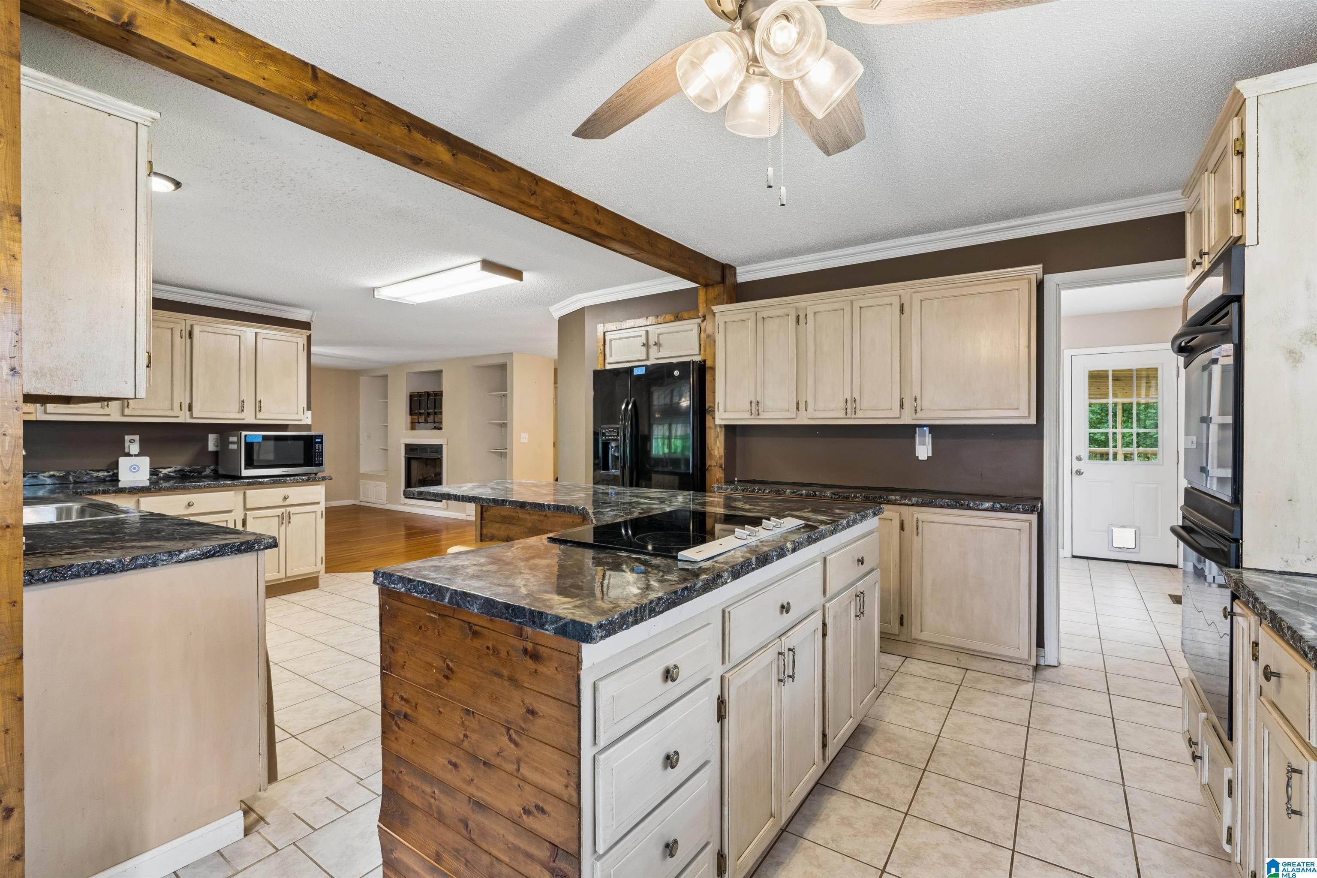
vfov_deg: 73.7
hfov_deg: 96.7
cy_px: 439
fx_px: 585
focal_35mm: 16
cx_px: 658
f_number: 13
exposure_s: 1/3.33
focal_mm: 16
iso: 400
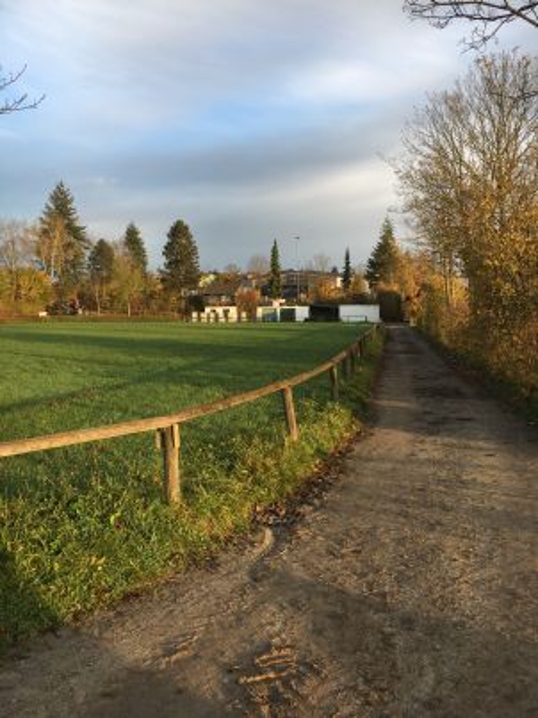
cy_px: 359
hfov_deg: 48.2
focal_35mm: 29
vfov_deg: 61.7
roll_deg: +0.8
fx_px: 601
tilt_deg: -6.2
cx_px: 269
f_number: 2.2
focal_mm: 4.15
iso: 25
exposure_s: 1/327
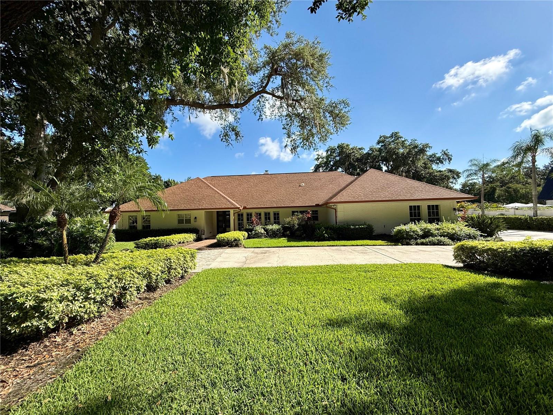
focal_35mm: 14
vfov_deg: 85.7
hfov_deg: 102.1
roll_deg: +2.3
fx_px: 224
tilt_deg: +4.2
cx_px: 276
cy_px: 208
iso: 50
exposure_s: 1/1745
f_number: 2.2
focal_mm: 2.22
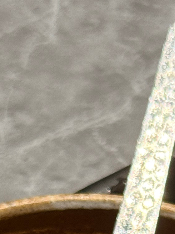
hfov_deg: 5.6
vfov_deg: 7.3
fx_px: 1746
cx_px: 346
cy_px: 516
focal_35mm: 259
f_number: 1.78
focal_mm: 6.76
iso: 160
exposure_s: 1/50
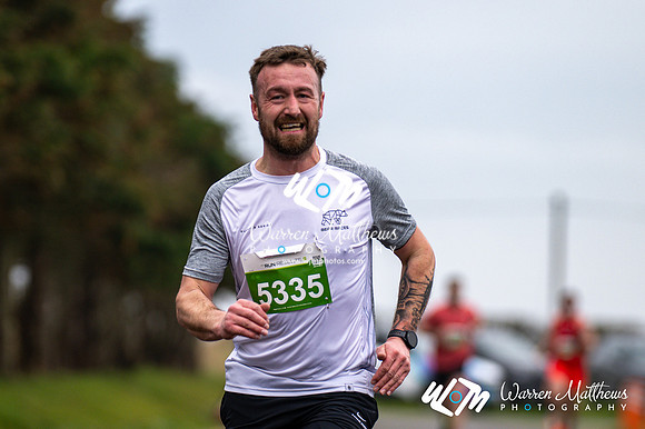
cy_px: 214
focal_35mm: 292
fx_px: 5228
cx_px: 322
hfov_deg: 7.1
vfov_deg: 4.7
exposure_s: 1/1600
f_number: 2.8
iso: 400
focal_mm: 195
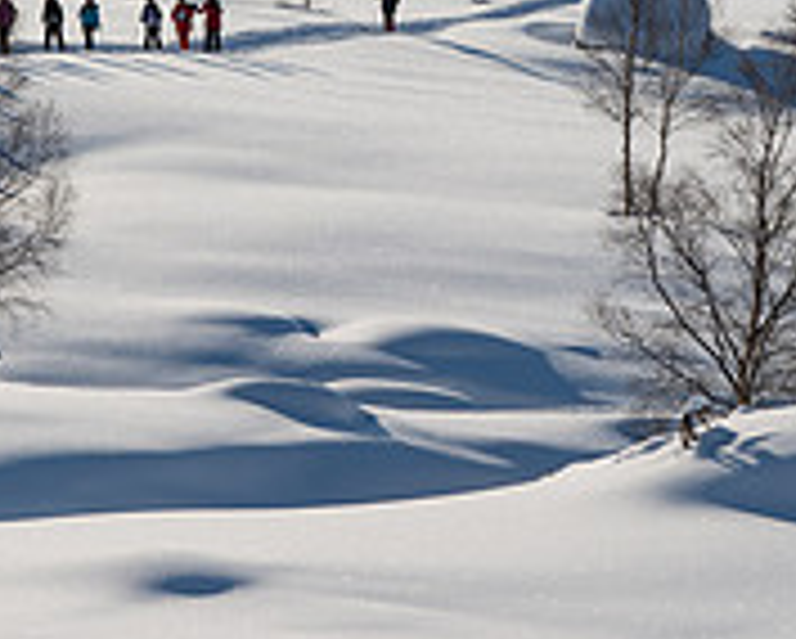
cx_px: 279
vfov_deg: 7.2
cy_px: 2
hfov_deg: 9.0
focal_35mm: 215
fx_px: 5071
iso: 100
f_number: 10
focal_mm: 70
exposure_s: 1/400
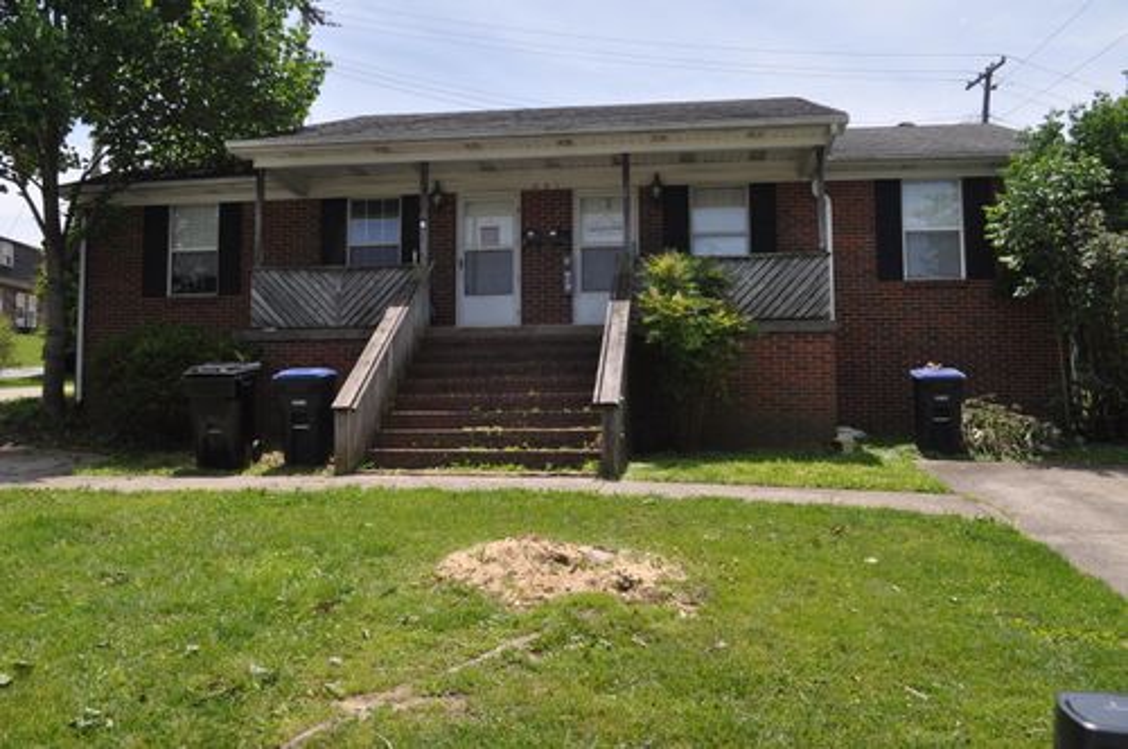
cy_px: 374
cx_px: 564
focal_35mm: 33
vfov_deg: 39.9
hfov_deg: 57.3
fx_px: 1033
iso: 200
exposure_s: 1/320
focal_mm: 22
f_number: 9
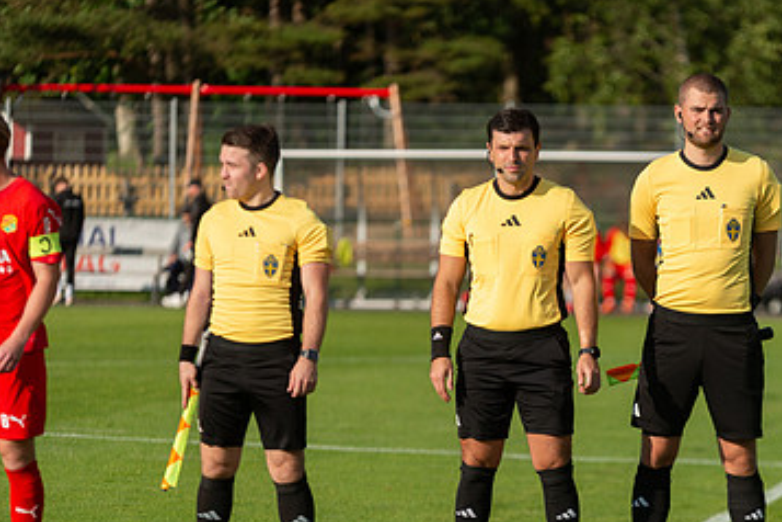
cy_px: 362
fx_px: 6169
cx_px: 519
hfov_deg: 7.3
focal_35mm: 284
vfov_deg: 4.8
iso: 100
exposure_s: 1/1600
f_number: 3.2
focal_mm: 175
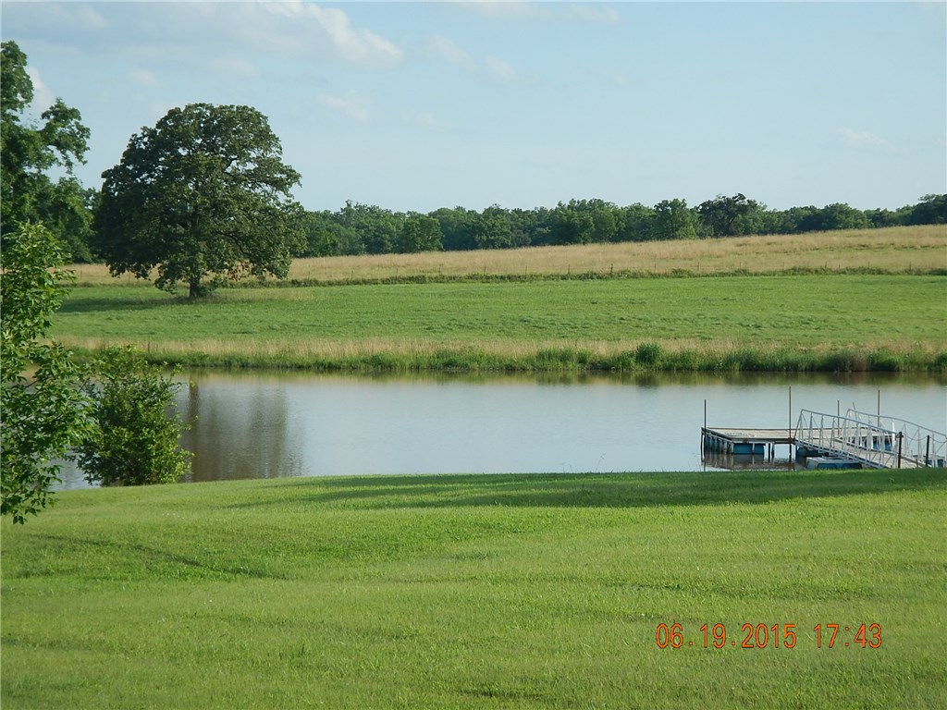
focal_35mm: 117
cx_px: 474
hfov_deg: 16.8
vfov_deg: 12.7
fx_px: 3201
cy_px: 355
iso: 125
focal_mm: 21
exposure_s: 1/500
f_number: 4.7
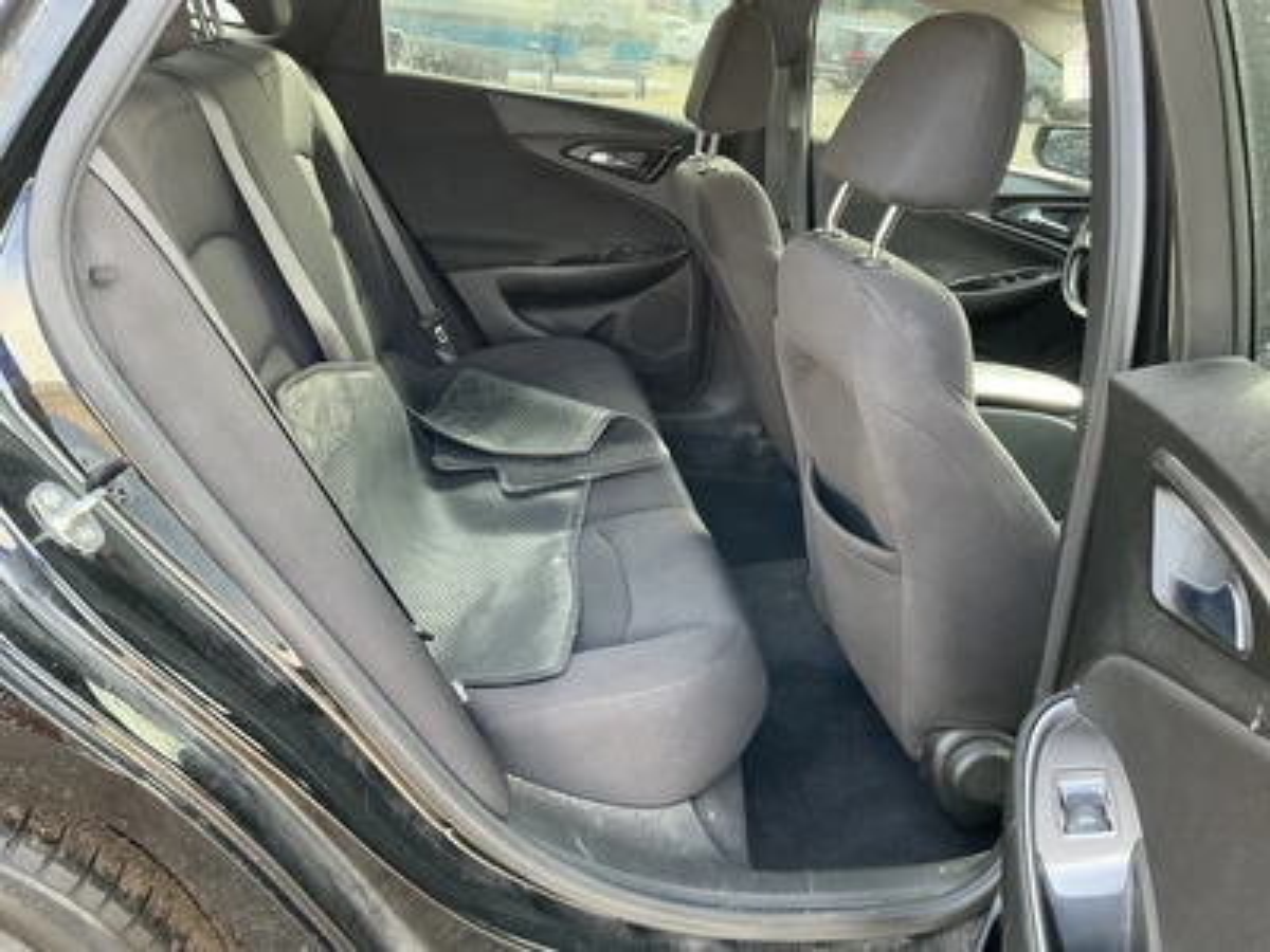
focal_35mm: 28
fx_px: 1027
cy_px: 476
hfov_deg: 63.4
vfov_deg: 49.7
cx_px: 635
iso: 64
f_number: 1.8
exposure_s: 1/90
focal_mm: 3
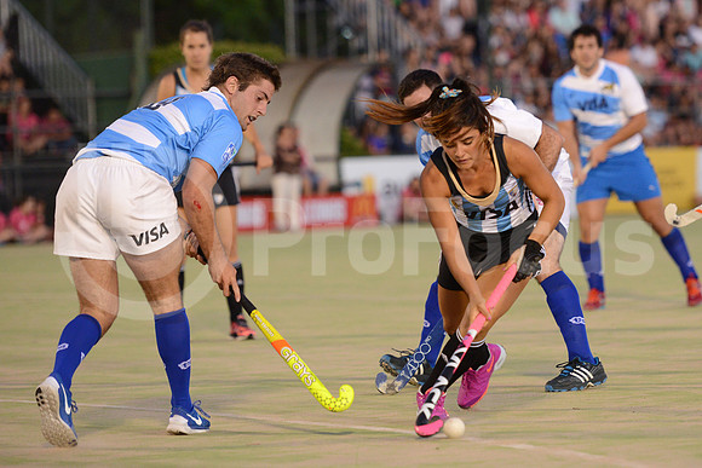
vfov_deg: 8.9
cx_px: 351
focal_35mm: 155
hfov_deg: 13.2
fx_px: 3023
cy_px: 234
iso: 2500
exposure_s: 1/500
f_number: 2.8
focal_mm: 155
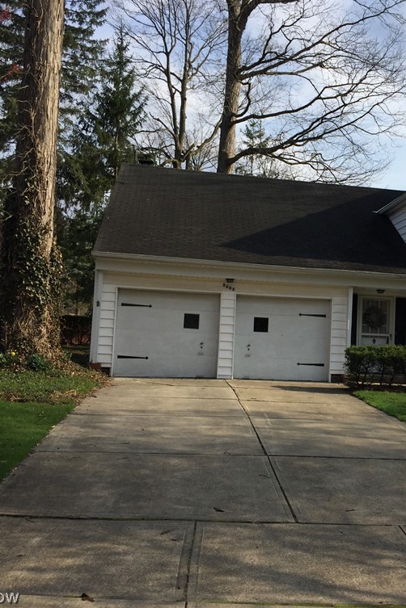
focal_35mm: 41
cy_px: 300
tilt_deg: +2.8
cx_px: 349
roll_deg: -1.9
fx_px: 694
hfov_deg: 31.4
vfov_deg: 47.4
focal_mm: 4.15
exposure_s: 1/1582
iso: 32
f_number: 2.2
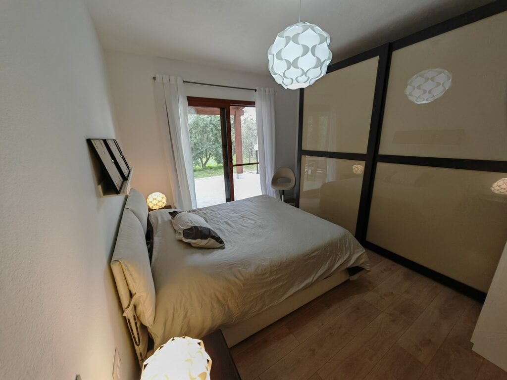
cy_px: 190
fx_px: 190
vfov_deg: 89.9
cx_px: 254
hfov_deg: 106.2
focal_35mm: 13
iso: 100
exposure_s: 1/50
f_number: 2
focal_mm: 1.82
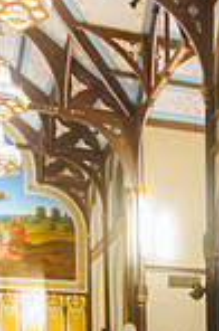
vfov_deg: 24.6
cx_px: 222
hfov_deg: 18.1
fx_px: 669
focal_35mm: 73
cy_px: 416
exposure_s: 1/250
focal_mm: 24
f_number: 3.2
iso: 2500
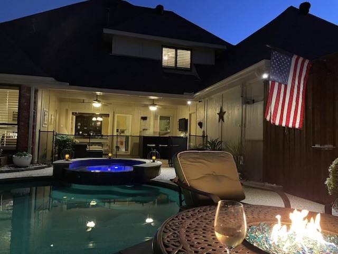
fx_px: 254
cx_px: 169
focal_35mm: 26
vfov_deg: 53.1
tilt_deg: +2.7
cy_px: 127
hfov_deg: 67.3
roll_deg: -1.4
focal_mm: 4.2
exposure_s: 1/25
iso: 800
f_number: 1.6
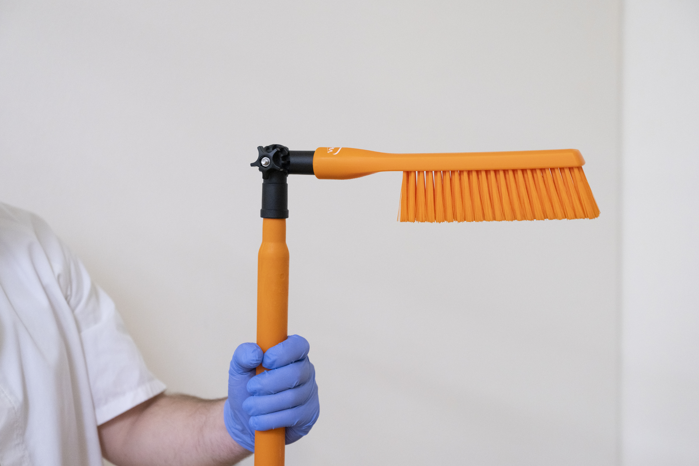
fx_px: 1048
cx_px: 352
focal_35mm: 54
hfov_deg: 36.9
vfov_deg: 25.1
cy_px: 252
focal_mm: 64
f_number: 4
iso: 800
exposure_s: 1/250
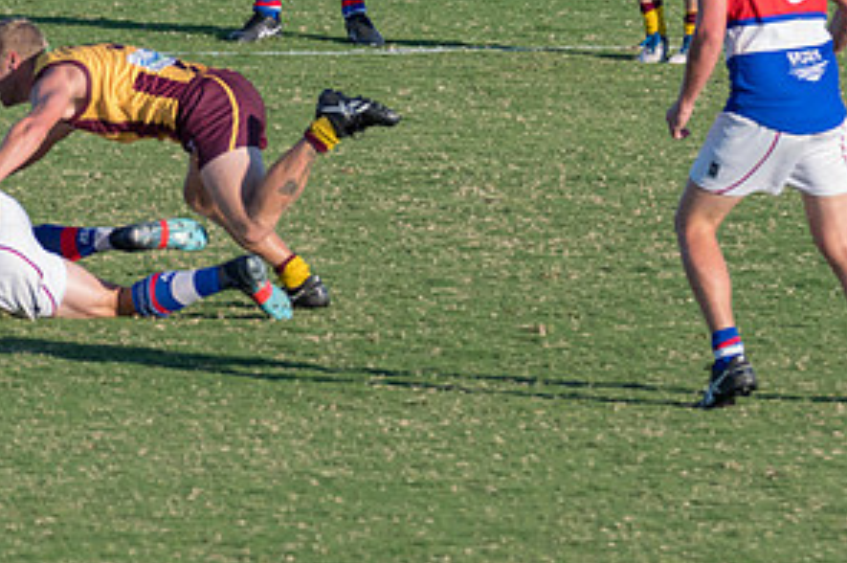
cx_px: 203
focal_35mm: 779
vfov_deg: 1.8
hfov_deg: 2.6
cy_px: 61
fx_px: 18308
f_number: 7.1
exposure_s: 1/1600
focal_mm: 250
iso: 800
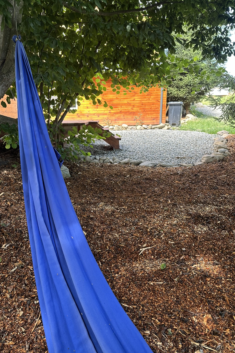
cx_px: 98
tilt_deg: -11.7
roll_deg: +0.9
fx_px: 274
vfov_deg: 65.5
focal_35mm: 28
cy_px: 174
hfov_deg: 46.2
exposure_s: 1/165
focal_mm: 6.86
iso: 100
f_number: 1.78
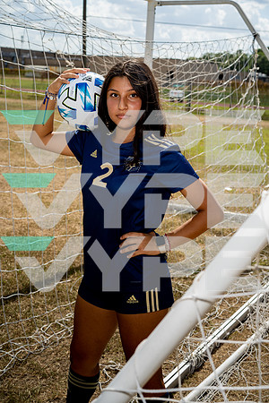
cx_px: 134
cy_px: 202
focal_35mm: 55
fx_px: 616
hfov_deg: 24.6
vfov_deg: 36.2
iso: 50
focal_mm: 55
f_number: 7.1
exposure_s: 1/250
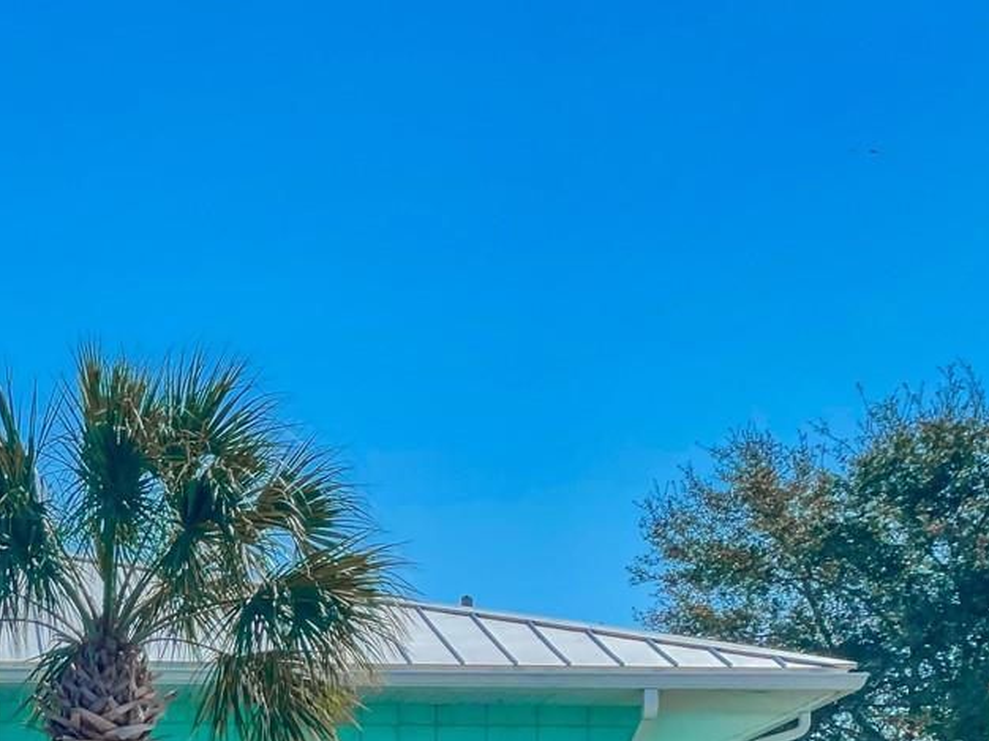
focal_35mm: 133
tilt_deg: +2.7
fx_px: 3798
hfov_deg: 14.4
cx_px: -190
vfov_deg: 10.9
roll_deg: -0.7
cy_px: 910
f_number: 2
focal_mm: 6
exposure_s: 1/657
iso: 32
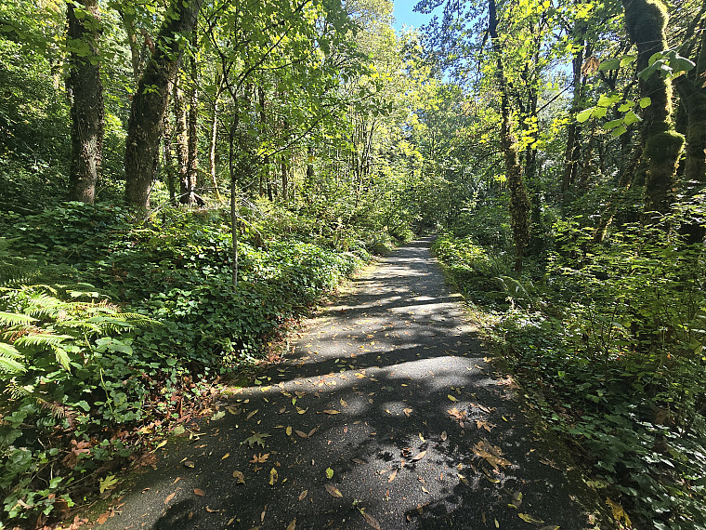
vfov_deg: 89.9
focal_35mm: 13
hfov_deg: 106.2
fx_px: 265
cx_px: 353
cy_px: 265
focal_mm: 2.2
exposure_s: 1/139
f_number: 2.2
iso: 50
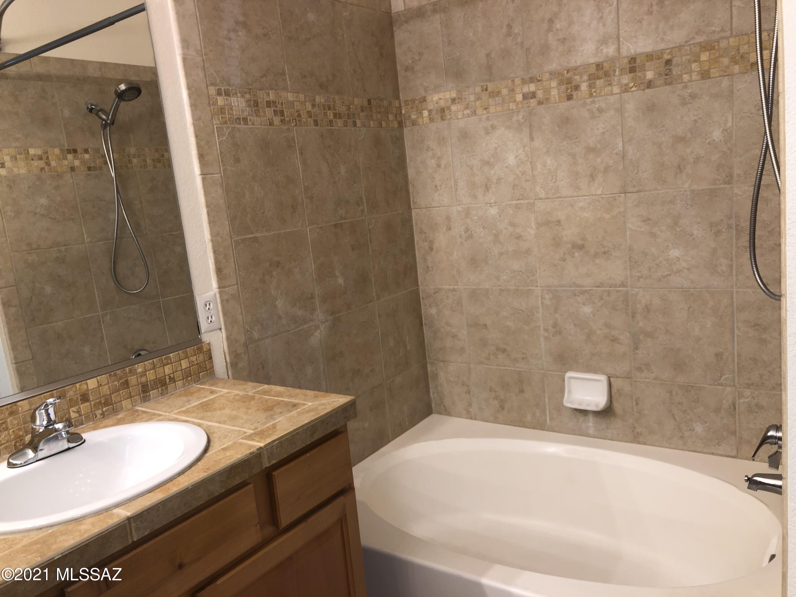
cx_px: 398
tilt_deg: -9.9
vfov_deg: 49.7
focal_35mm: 28
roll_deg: +5.4
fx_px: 644
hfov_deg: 63.4
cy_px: 298
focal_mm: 4
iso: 32
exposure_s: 1/19
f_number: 1.8
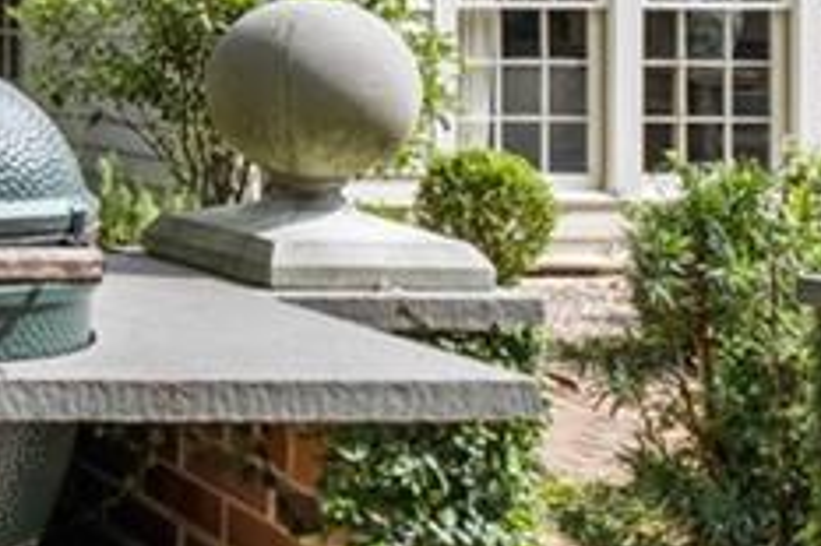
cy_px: 35
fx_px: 1504
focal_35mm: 66
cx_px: -743
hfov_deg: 19.8
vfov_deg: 20.1
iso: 160
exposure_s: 1/20
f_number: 7.1
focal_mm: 10
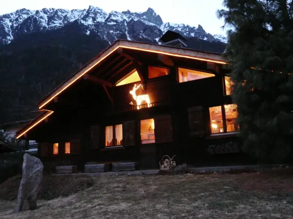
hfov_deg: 55.4
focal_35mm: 33
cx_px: 146
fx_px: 279
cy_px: 110
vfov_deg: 42.9
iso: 800
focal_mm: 5.5
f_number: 2.8
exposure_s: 1/8
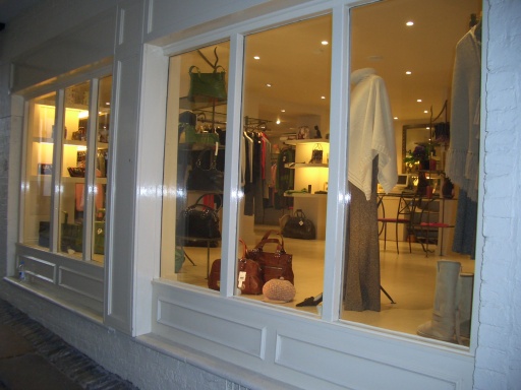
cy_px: 195
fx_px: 527
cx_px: 260
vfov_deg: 40.7
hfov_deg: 52.6
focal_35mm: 35
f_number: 2.6
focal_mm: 5.8
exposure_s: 1/60
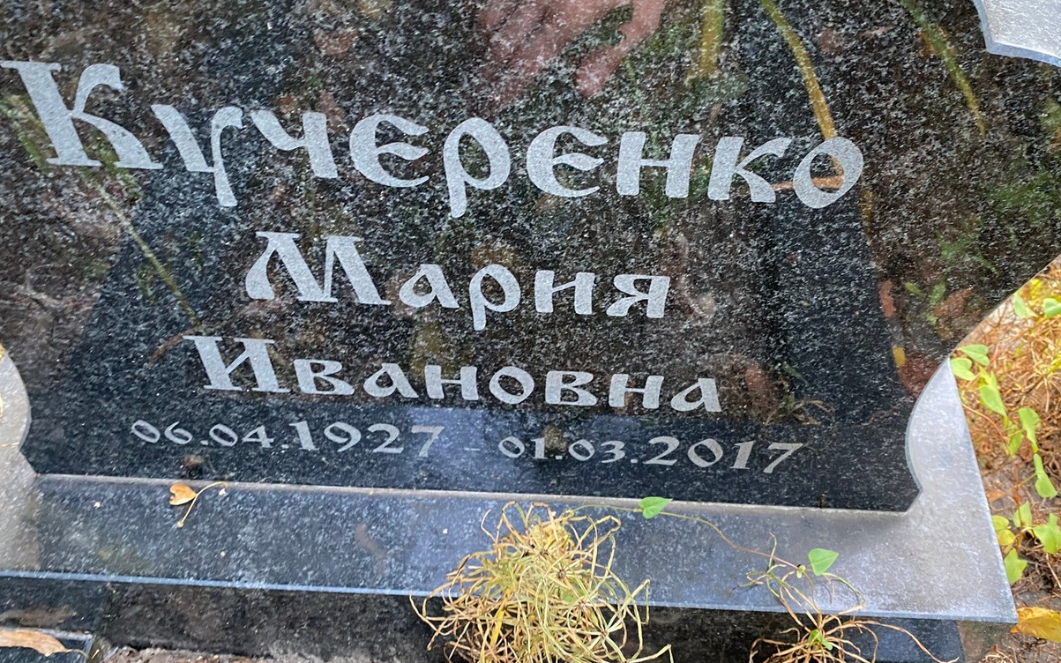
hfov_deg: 58.0
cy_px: 310
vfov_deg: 38.3
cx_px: 582
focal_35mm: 33
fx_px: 954
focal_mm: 4.25
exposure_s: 1/60
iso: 160
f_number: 1.8
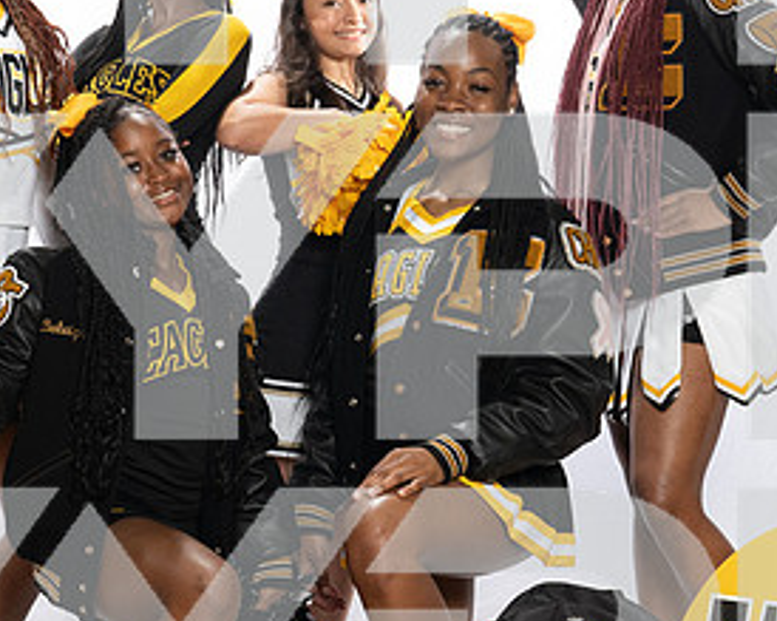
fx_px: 1885
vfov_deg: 18.7
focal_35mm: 82
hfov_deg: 23.2
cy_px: 288
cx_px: 301
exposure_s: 1/250
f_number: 11
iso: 1250
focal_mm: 34
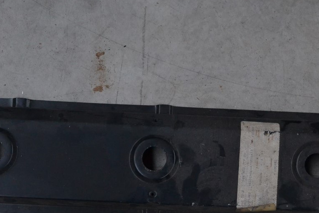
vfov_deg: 18.1
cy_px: 156
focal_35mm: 75
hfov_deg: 27.0
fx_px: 665
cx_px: 150
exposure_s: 1/15
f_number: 4
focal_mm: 24
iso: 1600
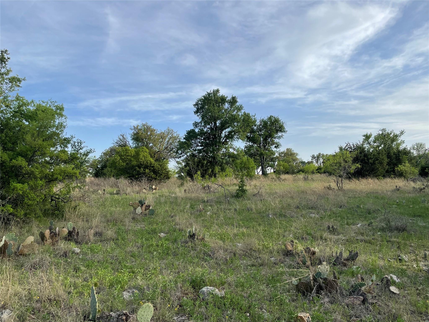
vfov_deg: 53.1
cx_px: 214
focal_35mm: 26
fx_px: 322
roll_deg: +2.6
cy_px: 161
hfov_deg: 67.3
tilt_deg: +4.5
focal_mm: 4.2
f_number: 1.6
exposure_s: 1/1715
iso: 32
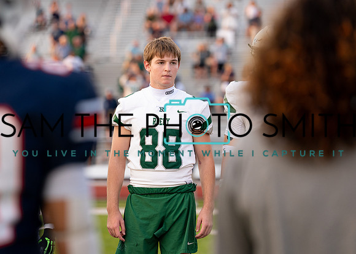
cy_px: 106
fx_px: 1649
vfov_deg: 8.8
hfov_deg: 12.3
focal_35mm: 163
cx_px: 166
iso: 500
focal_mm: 133
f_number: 2.8
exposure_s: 1/1600
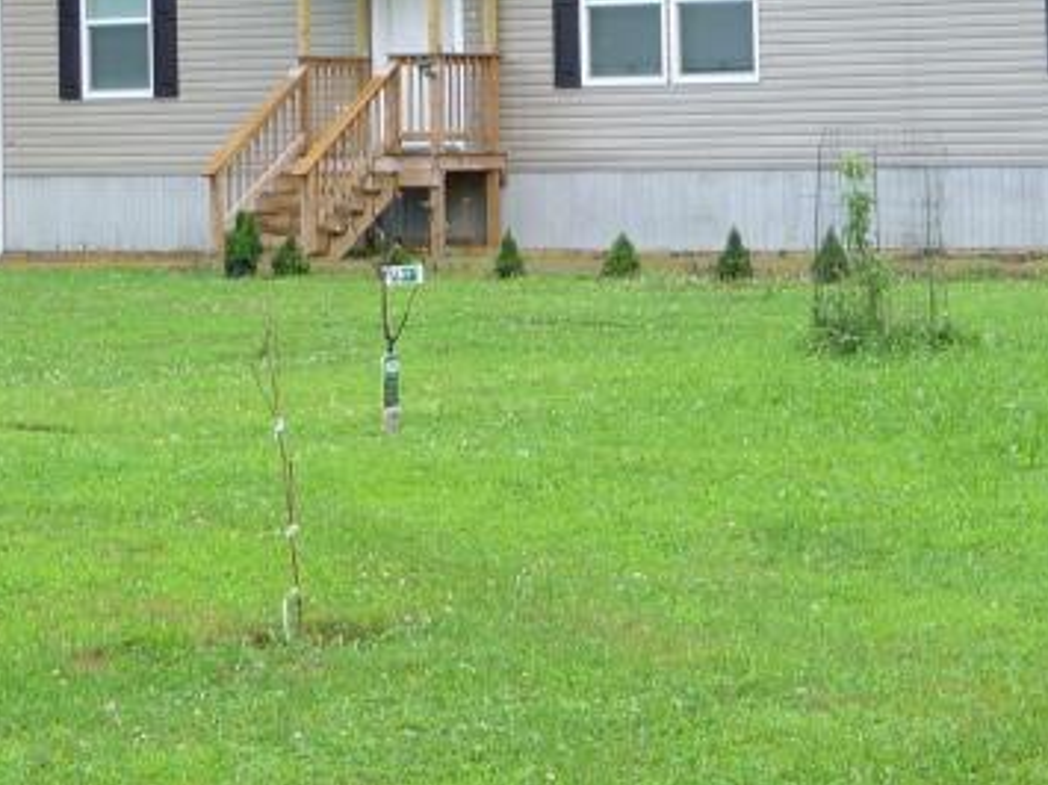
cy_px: 3
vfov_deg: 11.1
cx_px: 806
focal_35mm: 132
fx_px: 3995
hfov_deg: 14.9
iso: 100
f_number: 4.2
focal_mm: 8
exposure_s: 1/50
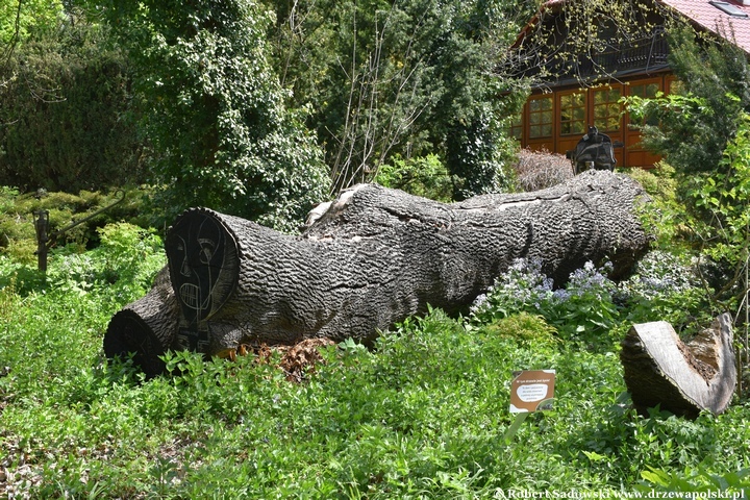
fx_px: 1000
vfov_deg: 28.1
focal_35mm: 48
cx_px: 375
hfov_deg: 41.1
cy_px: 250
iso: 280
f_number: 8
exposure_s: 1/250
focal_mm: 32
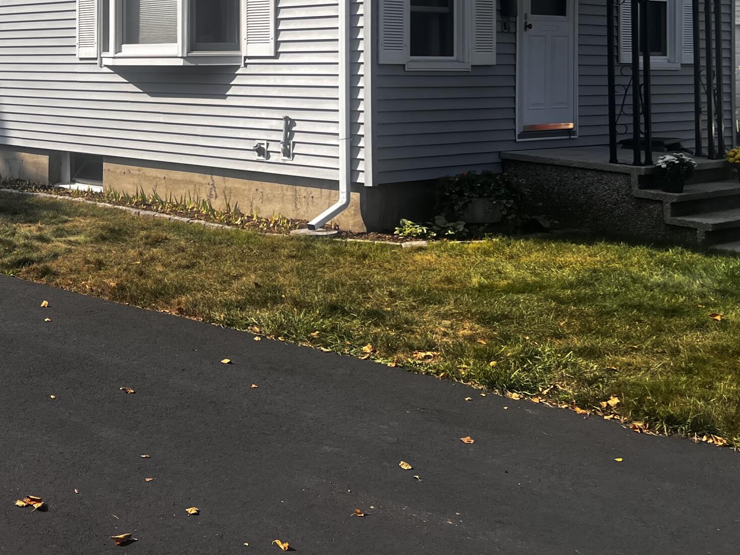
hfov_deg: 32.9
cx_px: -14
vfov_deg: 26.6
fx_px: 1133
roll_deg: -0.2
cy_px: 61
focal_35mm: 53
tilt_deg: -1.7
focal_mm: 5.7
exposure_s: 1/3831
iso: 50
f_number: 1.5
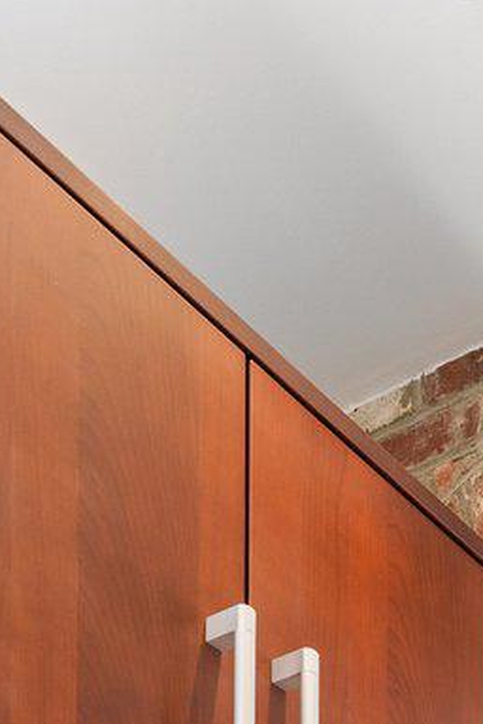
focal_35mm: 56
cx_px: 858
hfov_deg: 18.9
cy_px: 1401
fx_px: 1127
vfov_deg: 20.2
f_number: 8
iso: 500
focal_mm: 14
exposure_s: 1/6
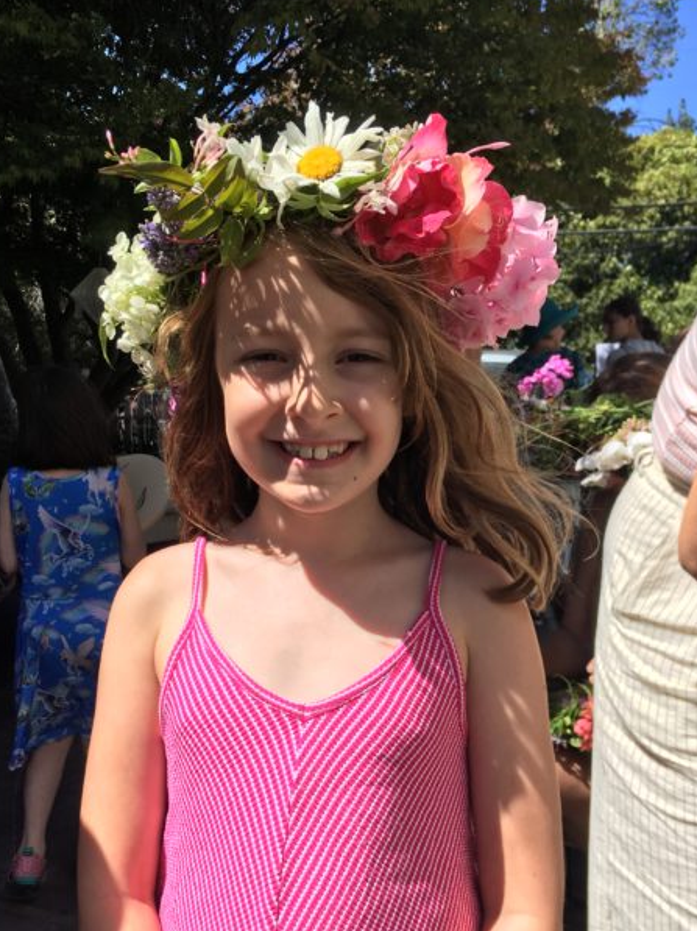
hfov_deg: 40.6
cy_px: 547
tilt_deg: -7.1
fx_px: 941
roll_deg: -0.4
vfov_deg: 52.4
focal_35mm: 35
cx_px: 326
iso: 25
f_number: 2.2
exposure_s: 1/1261
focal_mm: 4.15
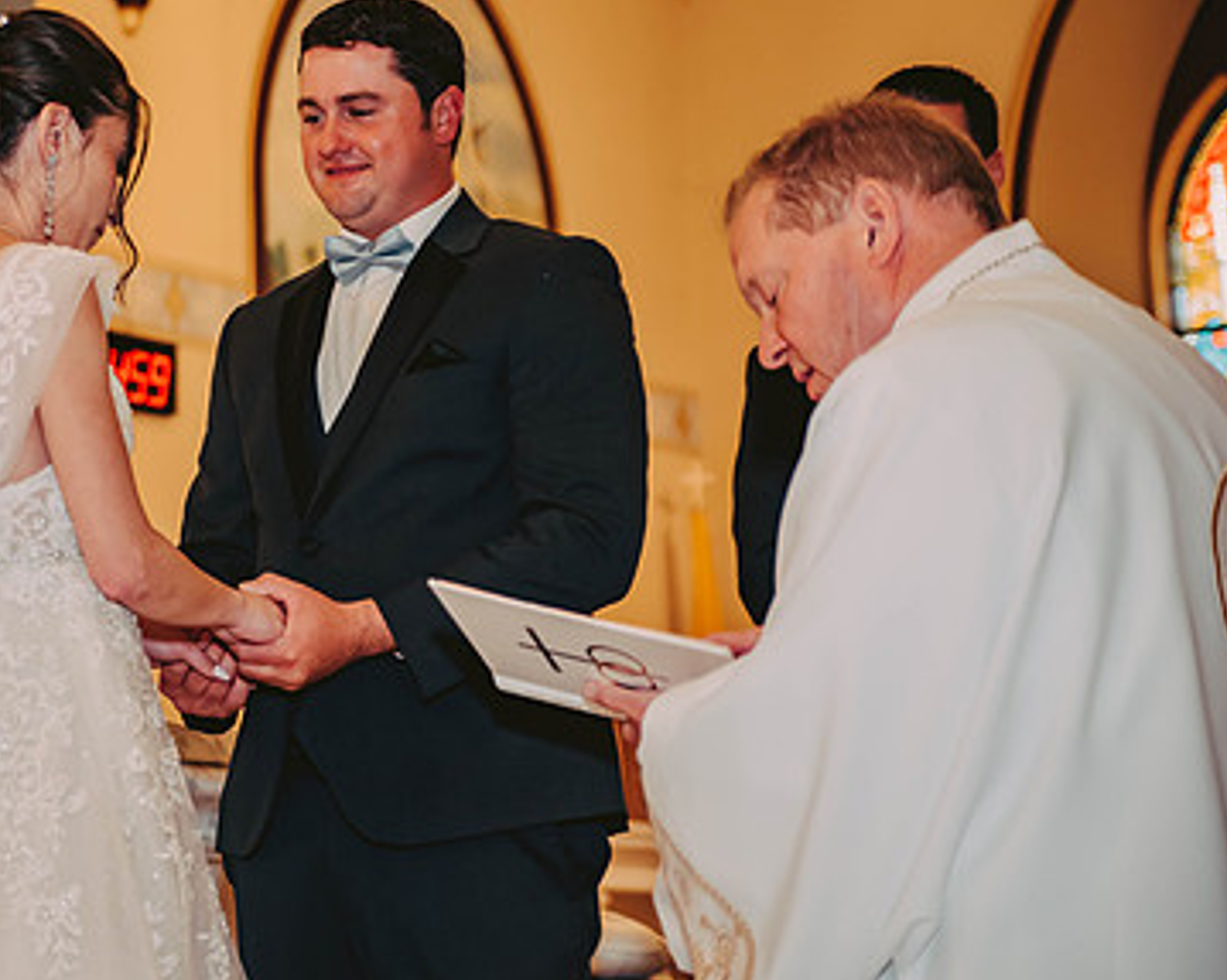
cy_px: 333
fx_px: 3304
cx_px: 243
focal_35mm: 91
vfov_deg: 16.9
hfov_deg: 20.8
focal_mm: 60
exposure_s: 1/100
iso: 800
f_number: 2.8
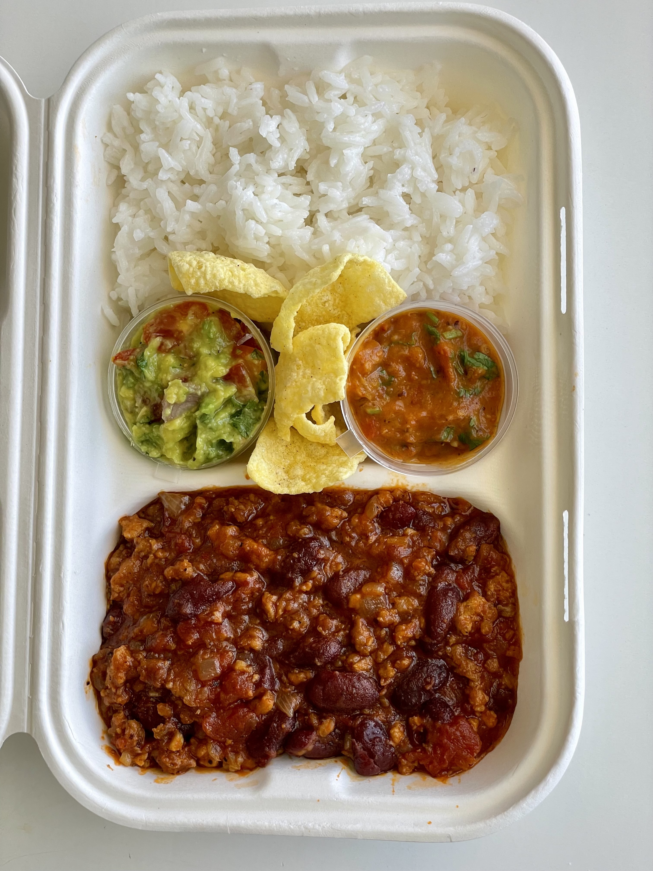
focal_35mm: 52
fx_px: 1308
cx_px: 326
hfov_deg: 28.0
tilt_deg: -83.4
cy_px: 436
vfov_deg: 36.8
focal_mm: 6
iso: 40
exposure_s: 1/99
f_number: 2
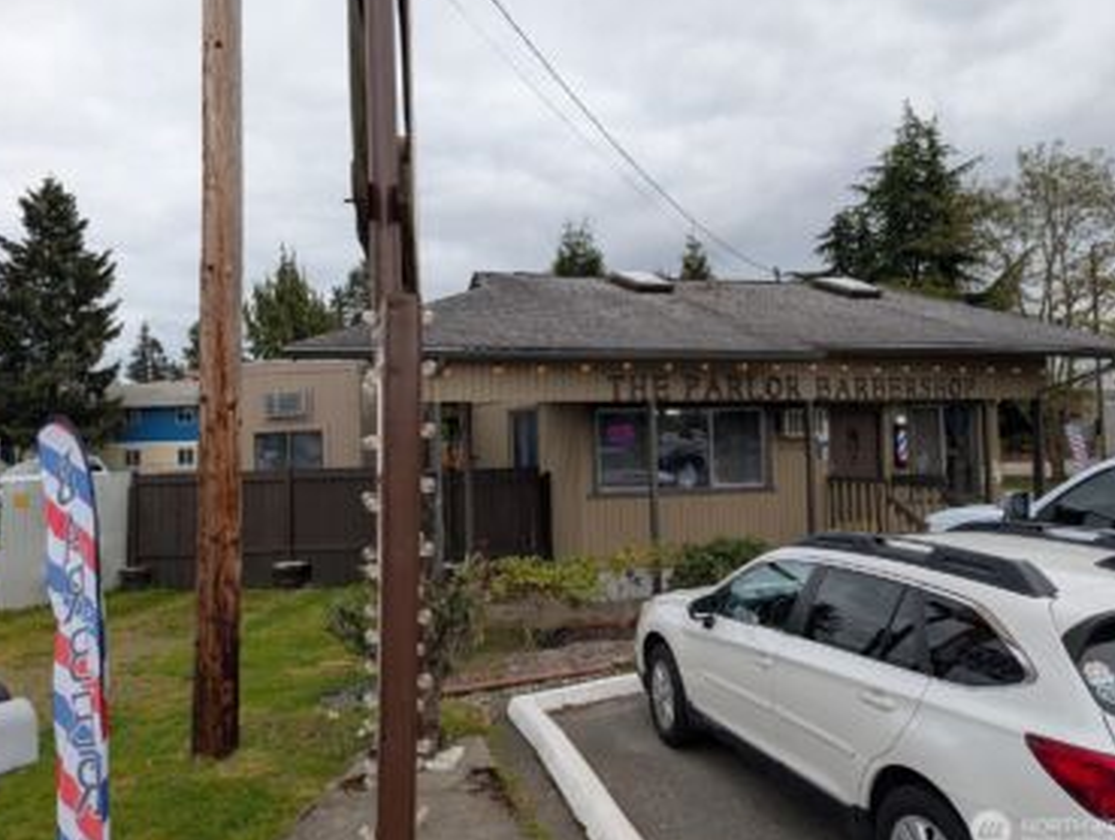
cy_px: 406
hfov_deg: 67.2
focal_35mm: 26
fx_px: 839
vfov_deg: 53.2
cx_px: 562
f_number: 1.68
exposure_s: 1/524
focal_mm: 6.9
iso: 22
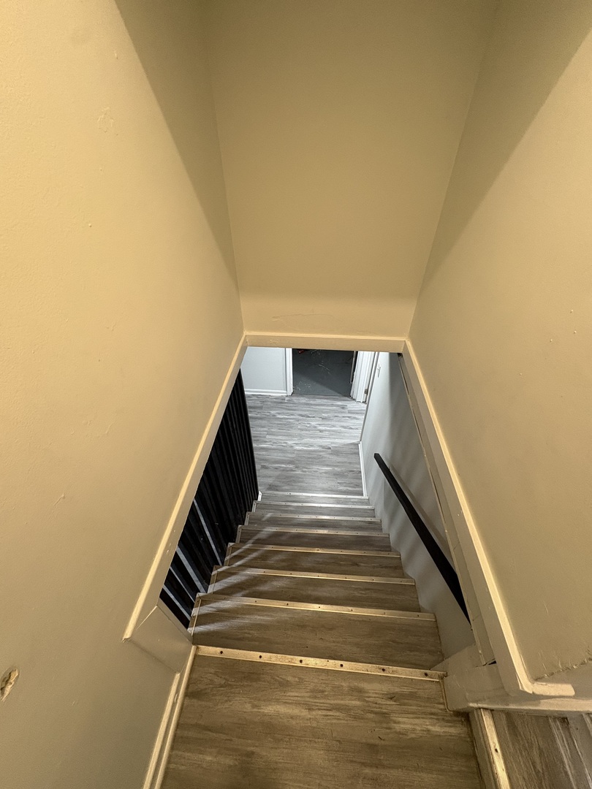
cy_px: 394
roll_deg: +0.1
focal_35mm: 14
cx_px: 296
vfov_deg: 102.1
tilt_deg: -40.3
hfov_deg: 85.7
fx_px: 319
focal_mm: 2.22
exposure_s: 1/60
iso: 400
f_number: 2.2
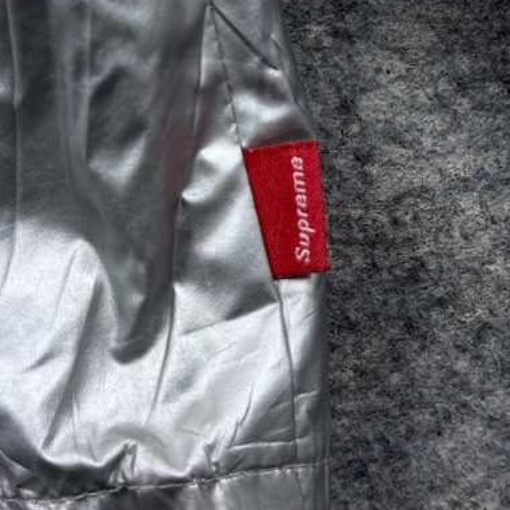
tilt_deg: -68.8
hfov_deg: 24.3
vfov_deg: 24.2
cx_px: 279
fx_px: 1183
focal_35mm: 71
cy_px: 179
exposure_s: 1/100
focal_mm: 6.76
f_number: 1.78
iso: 50
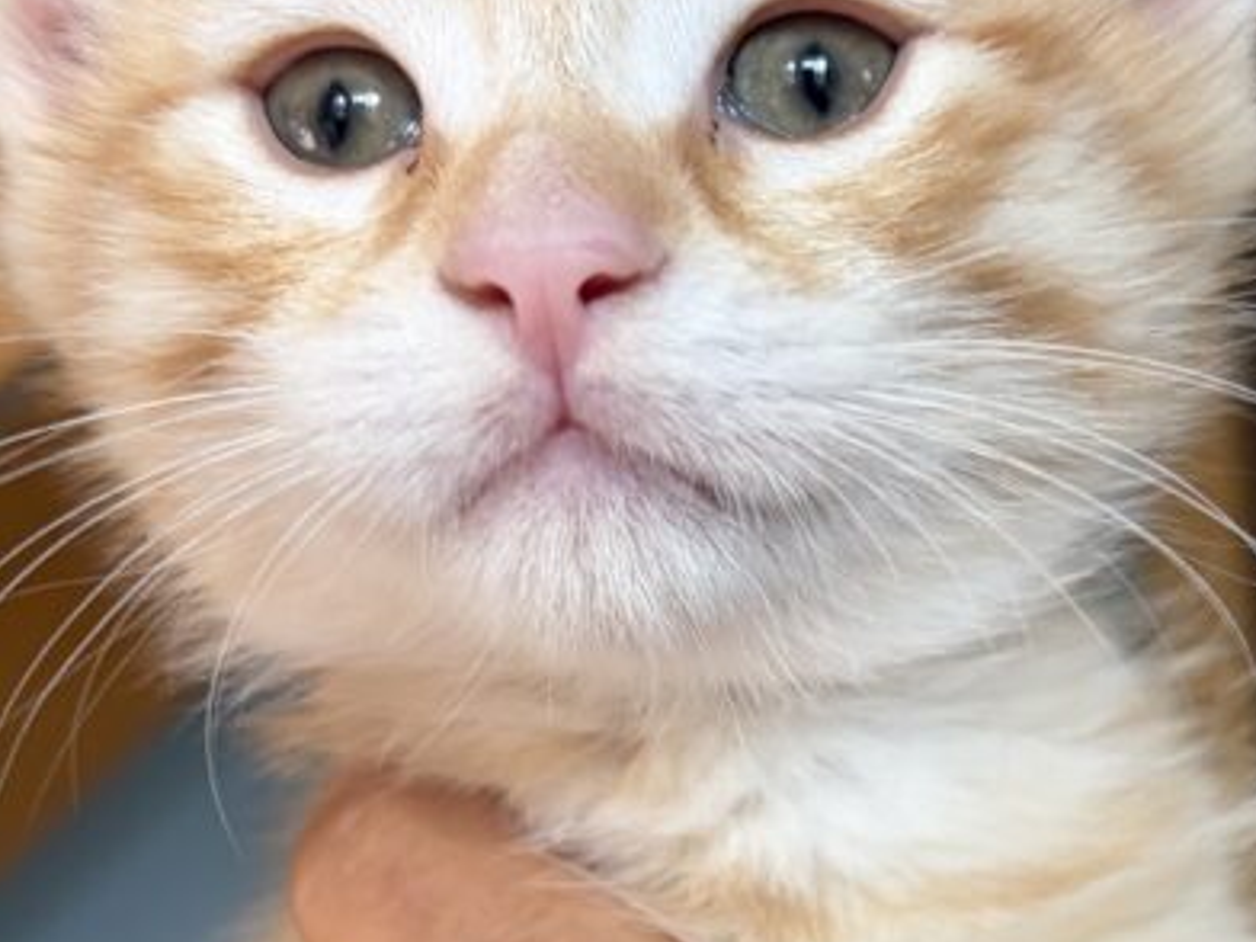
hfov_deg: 36.0
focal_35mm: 53
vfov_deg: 26.7
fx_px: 1923
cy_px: 817
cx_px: 766
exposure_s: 1/83
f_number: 1.6
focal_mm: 5.96
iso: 125
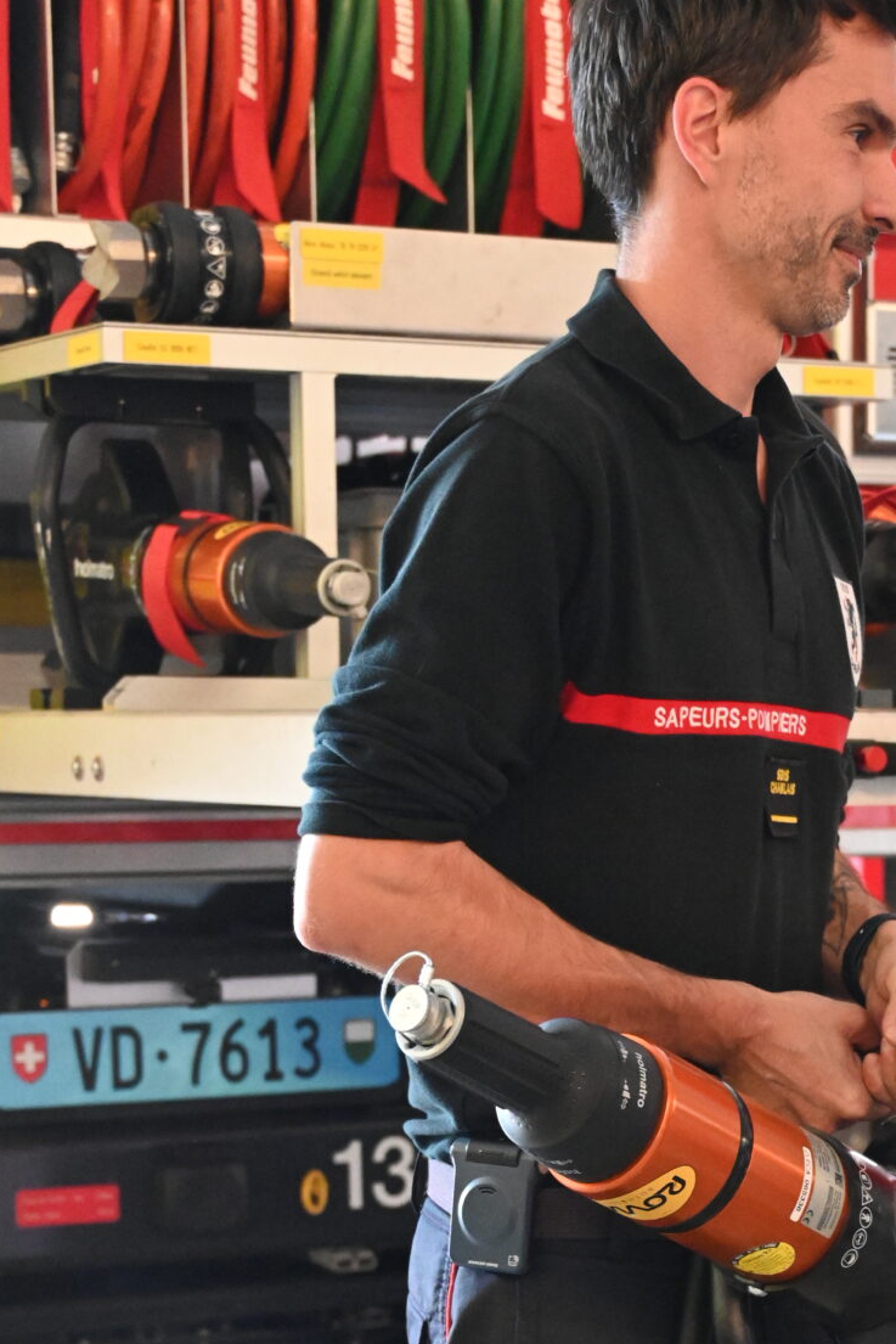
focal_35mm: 95
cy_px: 1275
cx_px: 779
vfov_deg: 20.9
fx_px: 3545
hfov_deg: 14.3
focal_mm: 41
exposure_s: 1/60
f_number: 4
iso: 6400
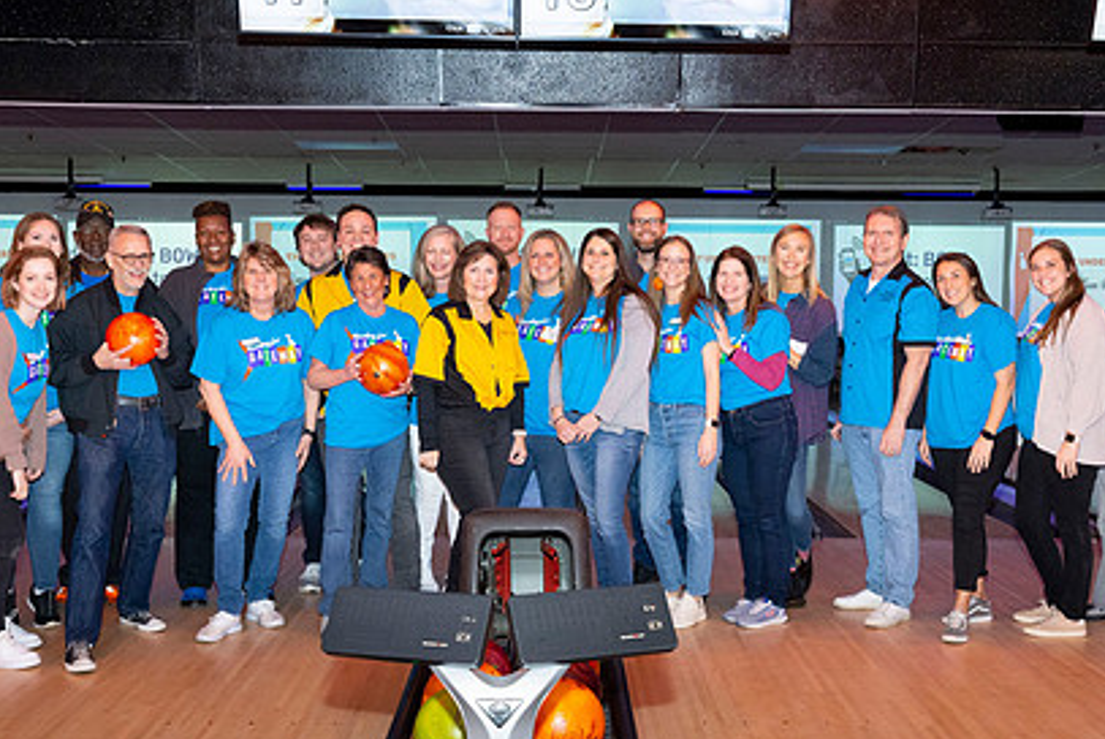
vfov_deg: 29.9
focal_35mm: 45
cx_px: 574
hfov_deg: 43.6
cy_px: 369
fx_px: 1382
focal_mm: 28
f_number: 5.6
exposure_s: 1/60
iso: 1600
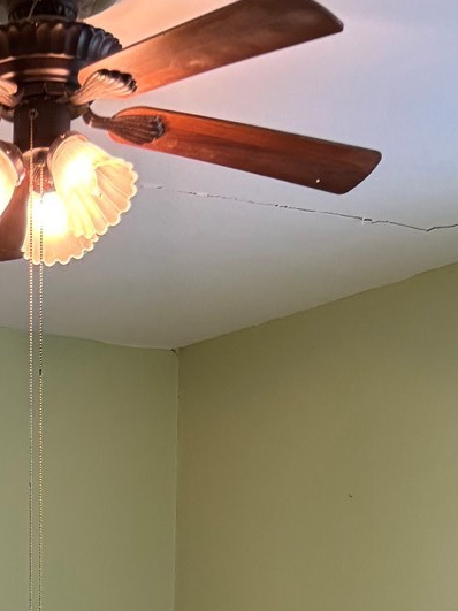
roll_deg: -1.6
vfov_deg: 17.2
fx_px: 1659
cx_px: -71
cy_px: 1093
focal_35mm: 94
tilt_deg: -11.3
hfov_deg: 15.2
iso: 125
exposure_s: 1/60
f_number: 1.6
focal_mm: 5.96
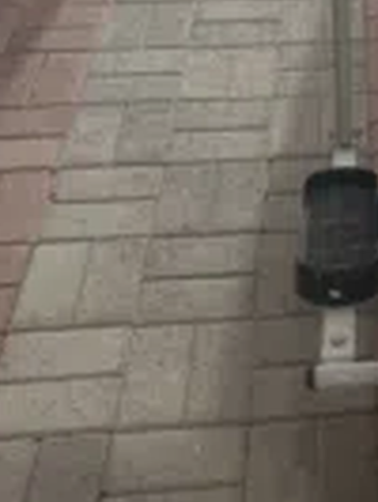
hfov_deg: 17.7
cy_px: -98
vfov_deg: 23.0
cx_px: 488
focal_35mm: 78
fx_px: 1134
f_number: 1.5
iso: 50
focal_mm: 5.7
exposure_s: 1/6993
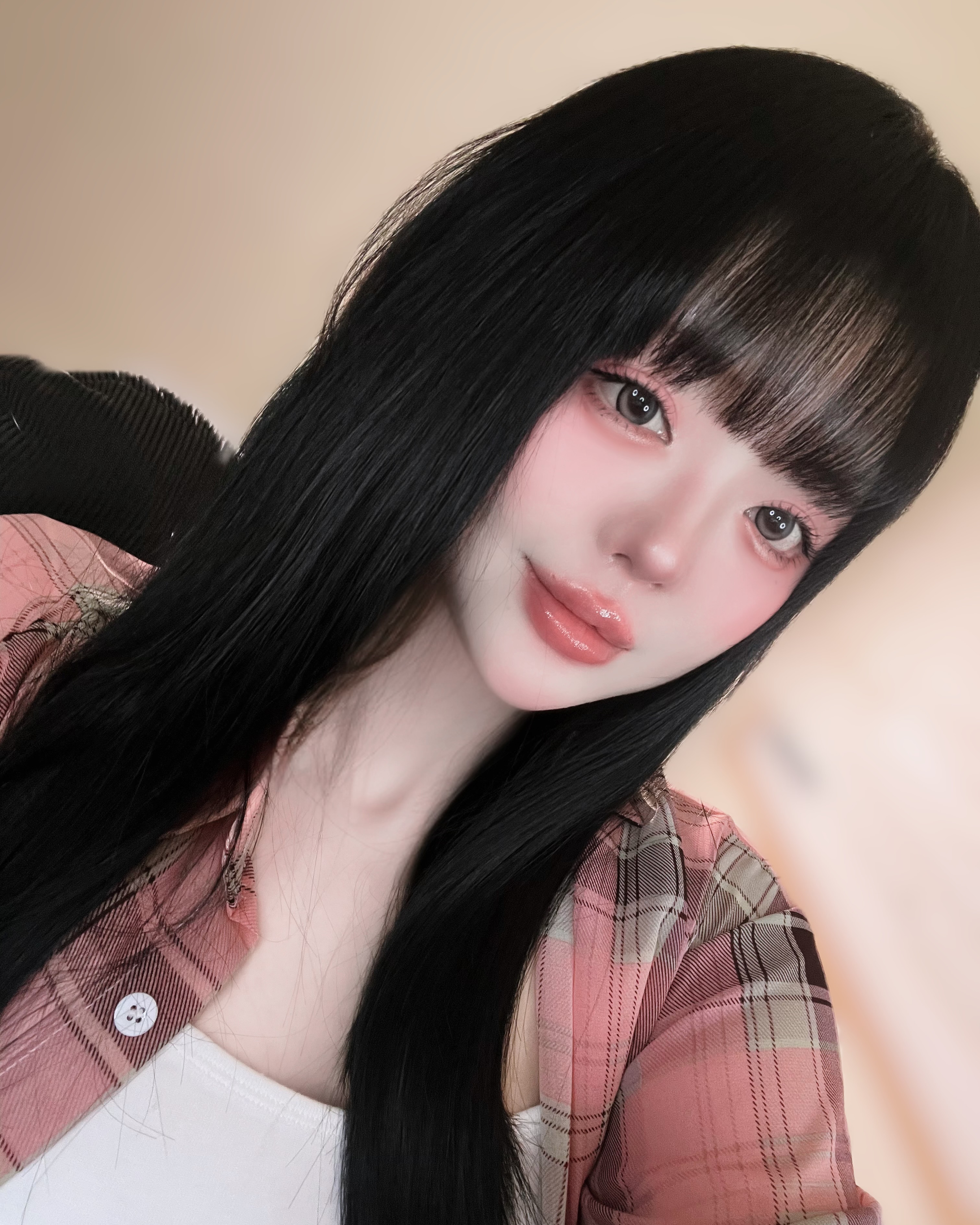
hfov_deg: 58.8
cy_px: 647
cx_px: 491
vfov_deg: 70.2
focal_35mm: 24
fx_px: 870
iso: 320
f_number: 2.2
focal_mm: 2.71
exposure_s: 1/25
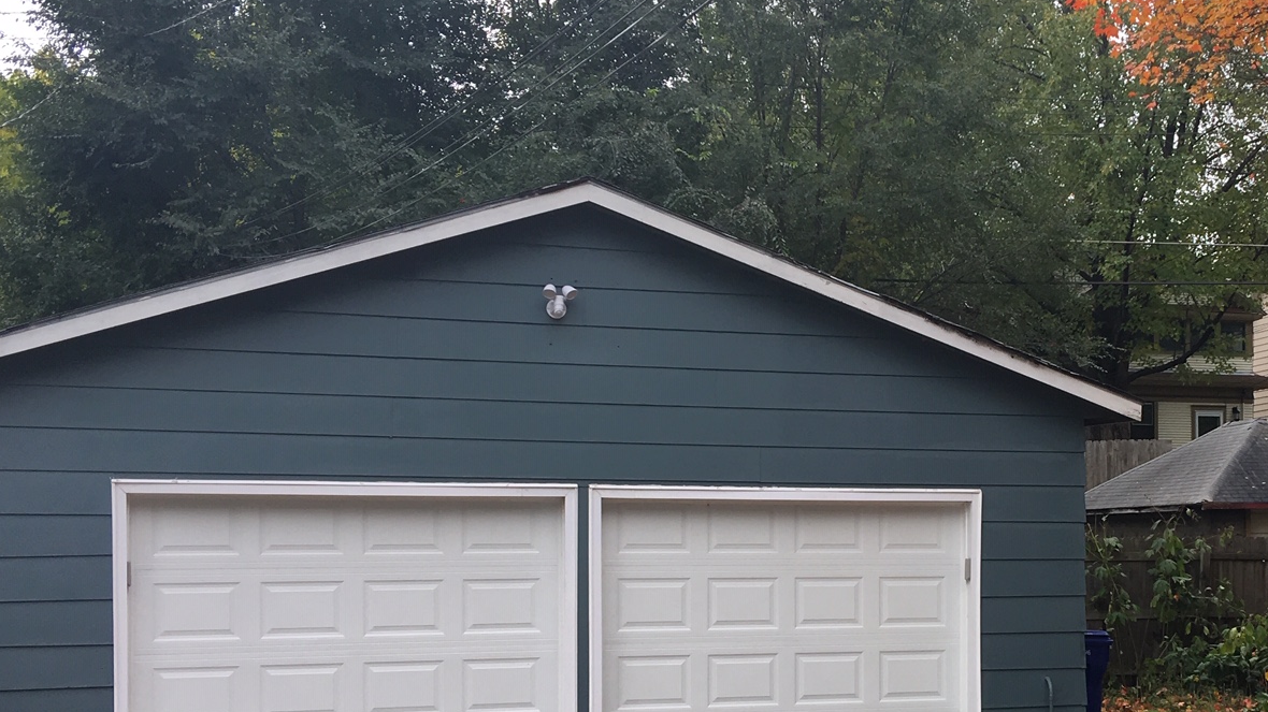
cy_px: 557
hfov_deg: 37.7
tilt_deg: +2.0
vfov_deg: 22.0
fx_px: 1815
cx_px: 920
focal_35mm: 54
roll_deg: +0.1
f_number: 2.2
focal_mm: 4.15
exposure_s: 1/358
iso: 25
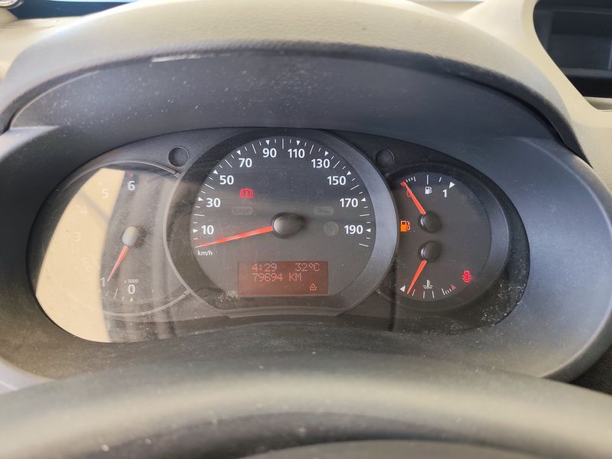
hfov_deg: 73.9
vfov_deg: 58.9
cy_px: 230
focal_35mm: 23
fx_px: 407
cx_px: 306
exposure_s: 1/74.7
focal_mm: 6.19
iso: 100
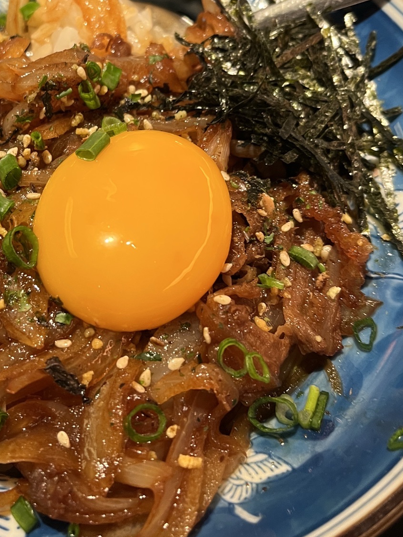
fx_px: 714
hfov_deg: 31.0
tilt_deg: -54.9
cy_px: 151
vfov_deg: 40.3
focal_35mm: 46
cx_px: 106
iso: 200
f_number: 1.6
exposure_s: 1/50
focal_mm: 5.1
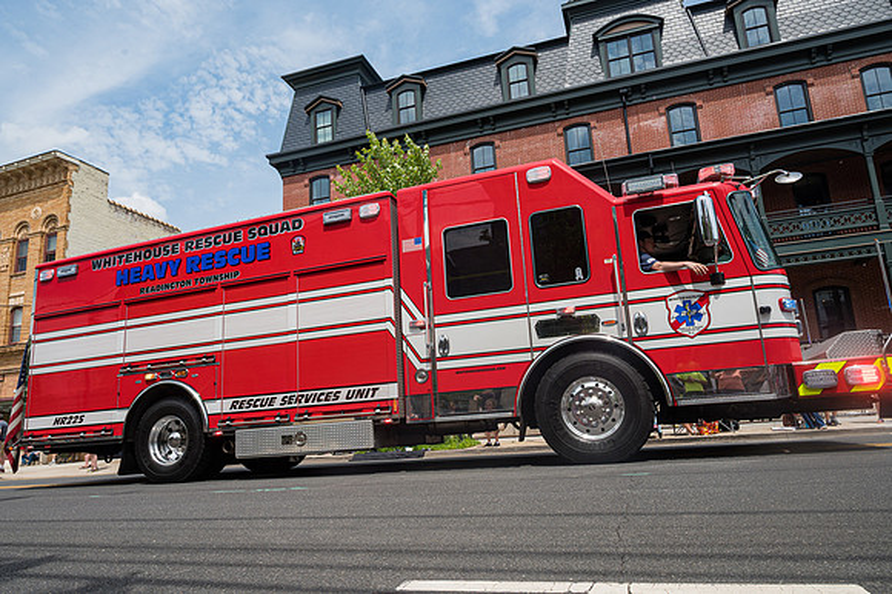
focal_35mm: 24
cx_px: 446
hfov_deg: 73.8
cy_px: 297
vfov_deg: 53.1
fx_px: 594
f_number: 10
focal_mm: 24
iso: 100
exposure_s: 1/250
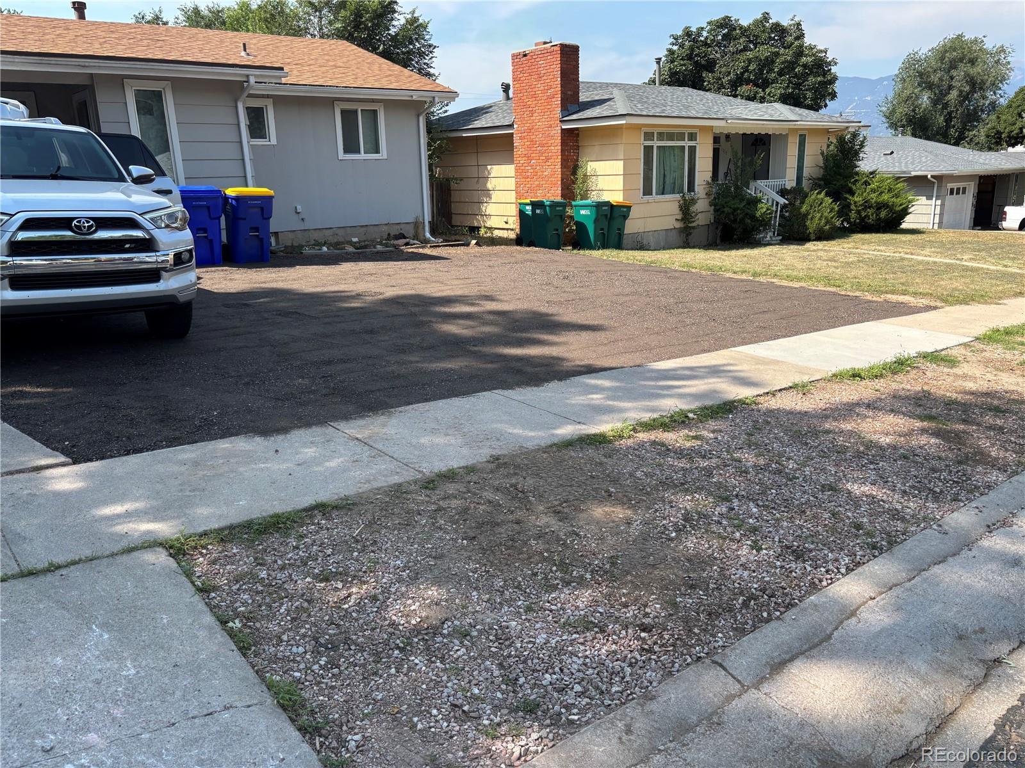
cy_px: 384
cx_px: 512
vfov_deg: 53.1
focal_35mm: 26
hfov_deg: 67.3
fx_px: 770
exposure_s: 1/1399
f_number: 1.6
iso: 50
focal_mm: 5.96
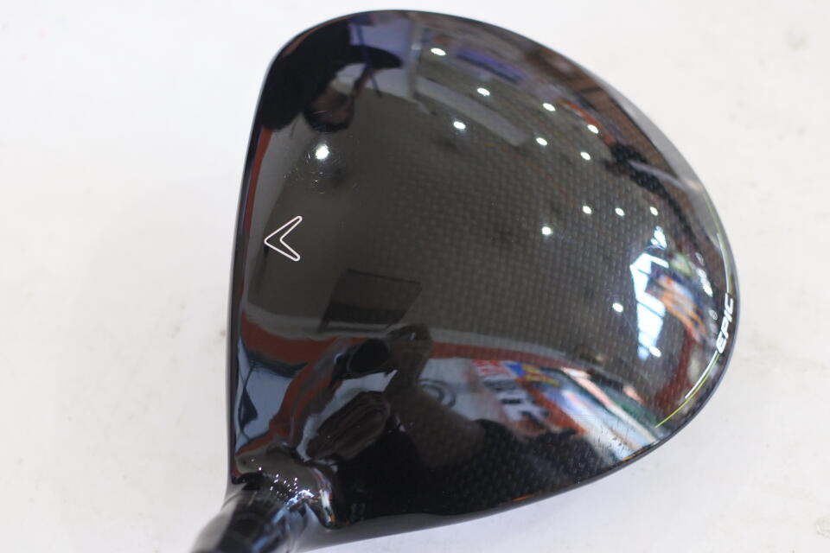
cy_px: 276
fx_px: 1130
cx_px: 415
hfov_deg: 40.3
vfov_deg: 27.5
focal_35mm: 49
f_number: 2.8
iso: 800
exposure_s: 1/125
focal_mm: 18.5
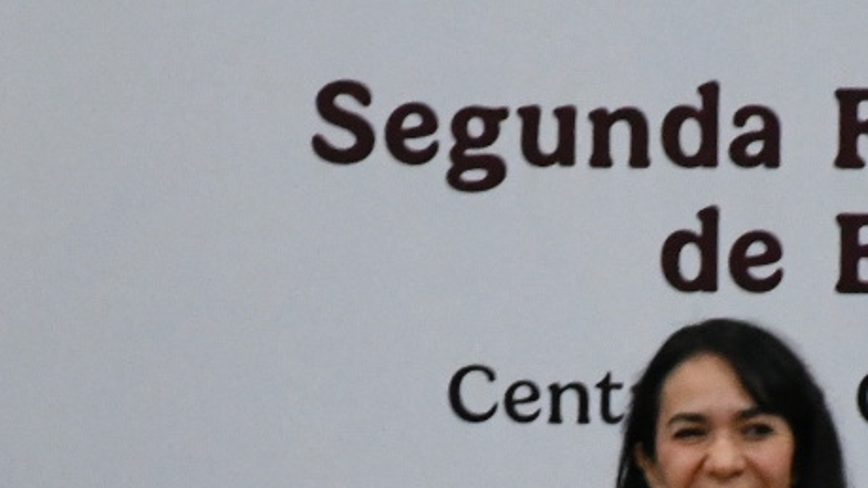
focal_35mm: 621
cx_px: 656
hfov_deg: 3.5
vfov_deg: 2.0
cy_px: 675
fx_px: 14290
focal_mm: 112
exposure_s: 1/100
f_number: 5.6
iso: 6400
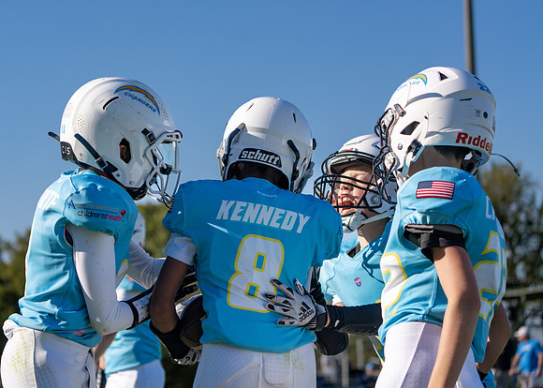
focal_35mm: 114
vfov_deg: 12.6
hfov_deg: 17.6
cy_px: 179
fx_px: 1755
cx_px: 237
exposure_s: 1/3200
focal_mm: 100
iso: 250
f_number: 4.5
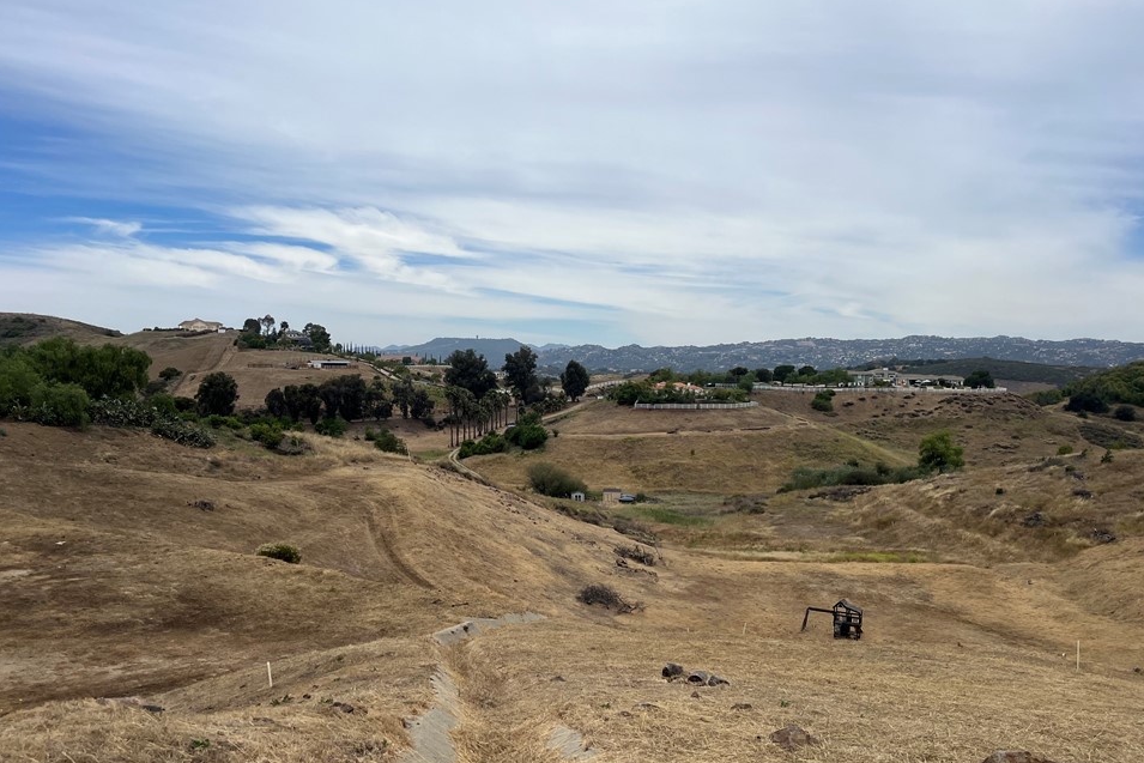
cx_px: 551
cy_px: 389
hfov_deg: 63.6
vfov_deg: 45.0
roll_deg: -0.4
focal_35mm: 29
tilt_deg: -2.6
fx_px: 922
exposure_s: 1/7874
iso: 50
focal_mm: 5.1
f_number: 1.6
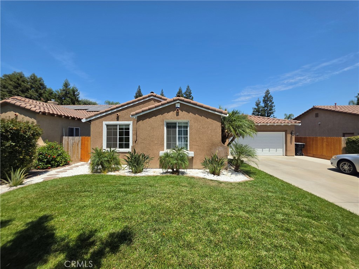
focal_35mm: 13
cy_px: 134
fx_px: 135
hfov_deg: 106.2
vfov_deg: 89.9
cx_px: 180
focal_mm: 2.2
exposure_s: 1/1756
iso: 32
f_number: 1.9
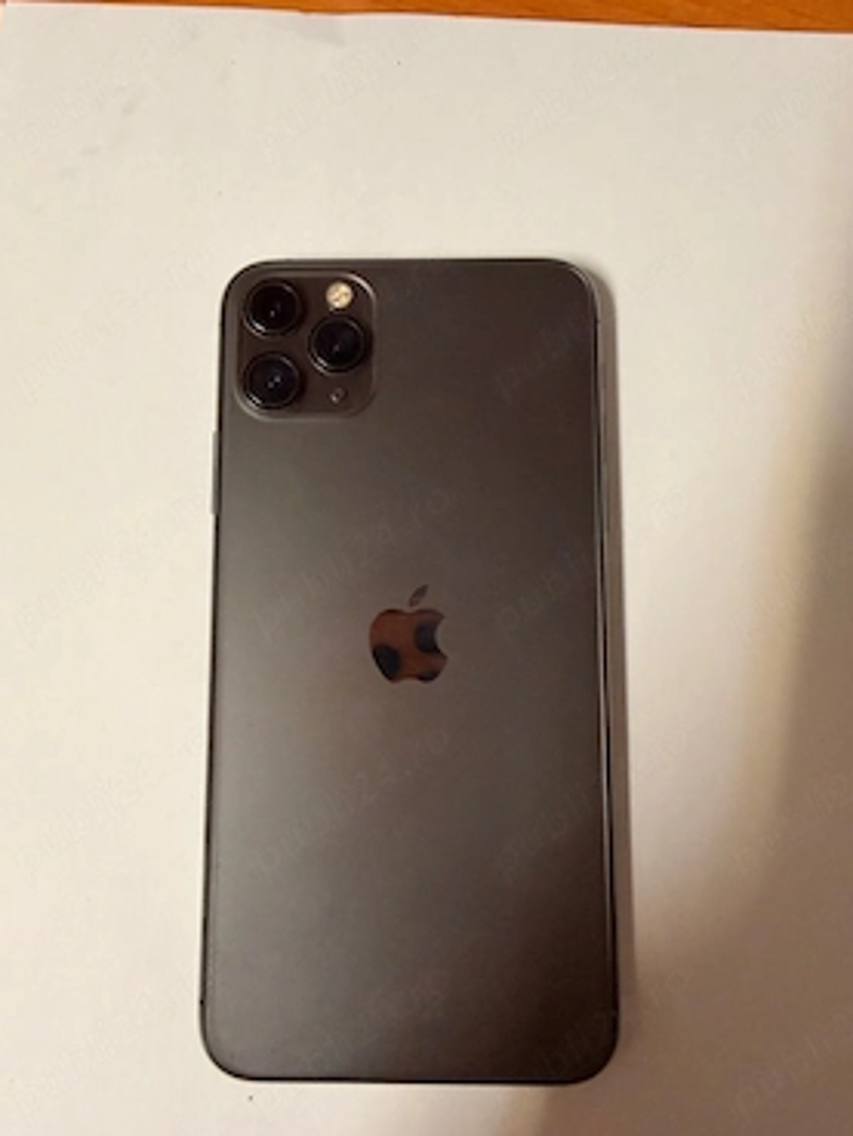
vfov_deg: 67.2
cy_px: 597
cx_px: 413
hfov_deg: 53.1
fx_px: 854
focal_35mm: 26
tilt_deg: -81.6
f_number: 2.2
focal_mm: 2.22
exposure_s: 1/50
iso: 400
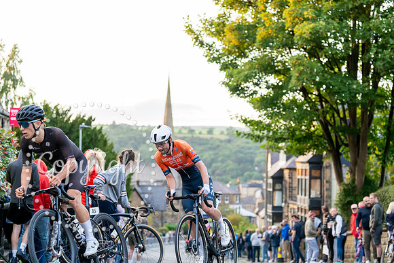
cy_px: 132
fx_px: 766
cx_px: 197
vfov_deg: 19.5
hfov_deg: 28.8
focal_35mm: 70
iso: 2000
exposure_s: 1/1000
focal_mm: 70
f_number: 2.8
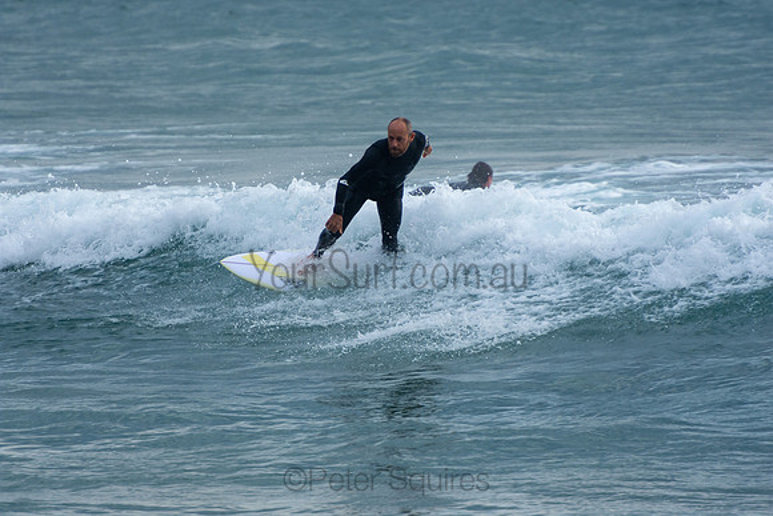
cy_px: 258
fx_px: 12886
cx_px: 386
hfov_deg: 3.4
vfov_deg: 2.3
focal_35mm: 600
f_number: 5.6
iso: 280
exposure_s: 1/400
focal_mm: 400
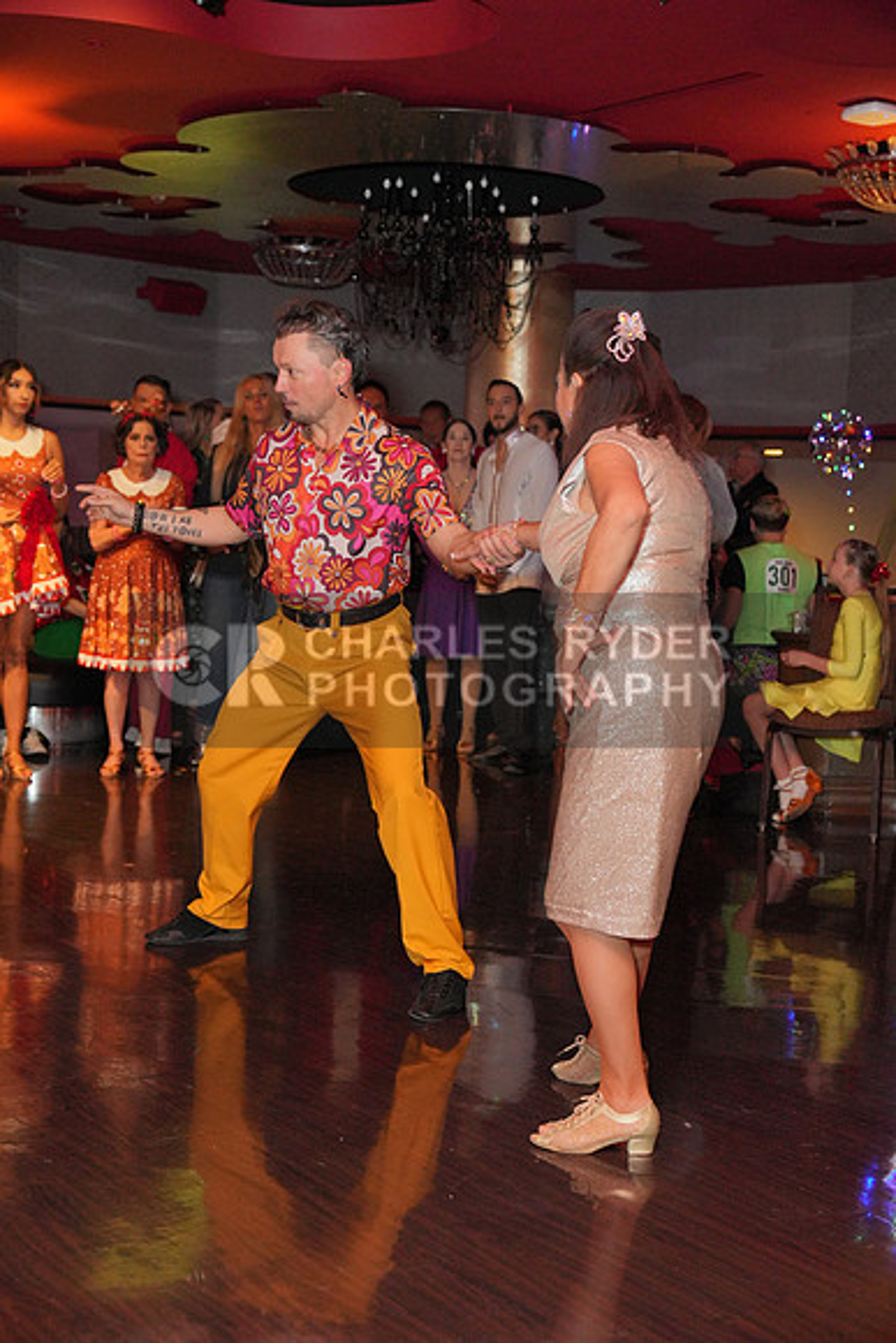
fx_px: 1791
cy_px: 672
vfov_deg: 41.1
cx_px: 448
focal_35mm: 48
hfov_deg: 28.1
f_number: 4
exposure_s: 1/200
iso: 4000
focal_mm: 48
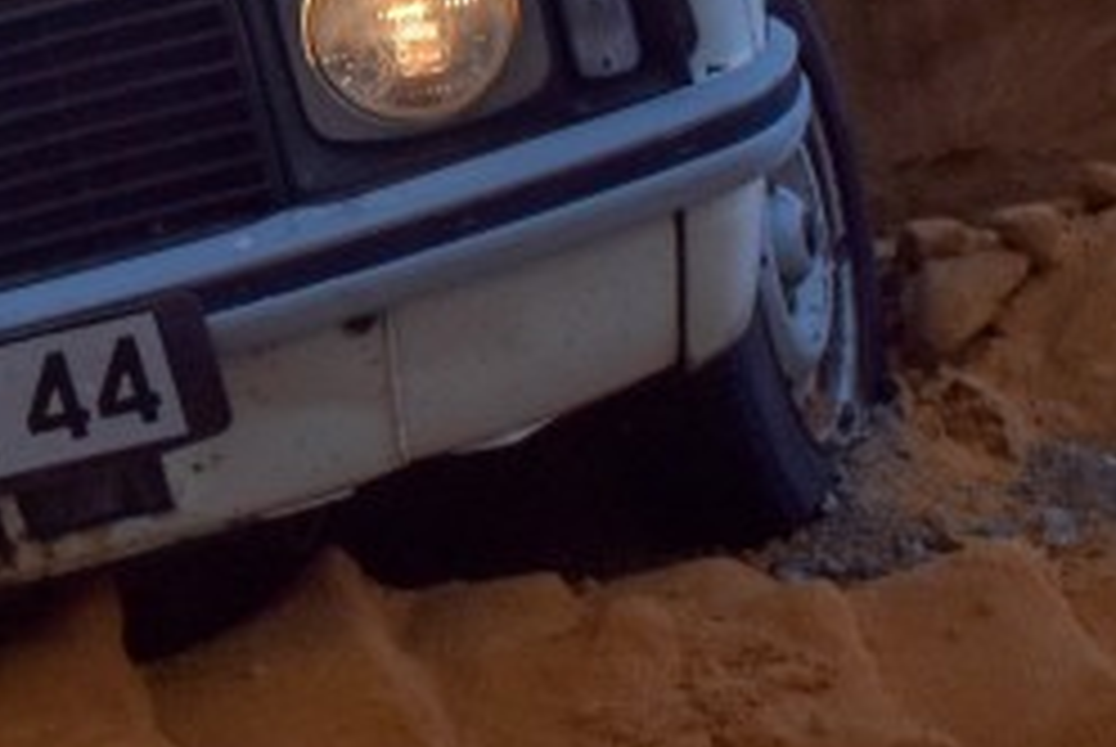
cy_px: -212
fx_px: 5468
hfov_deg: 11.3
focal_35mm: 176
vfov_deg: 7.7
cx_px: -432
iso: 400
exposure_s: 1/1500
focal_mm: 27
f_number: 6.7
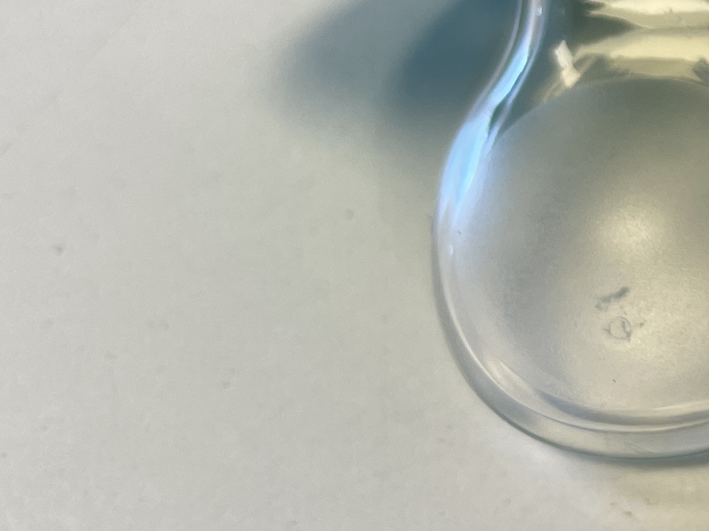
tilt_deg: -49.3
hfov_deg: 17.1
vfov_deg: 15.0
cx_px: 1208
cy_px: 132
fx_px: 2007
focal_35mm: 98
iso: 50
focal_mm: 4.2
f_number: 1.6
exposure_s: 1/100
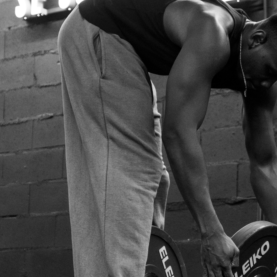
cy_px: 43
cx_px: 137
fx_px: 887
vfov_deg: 17.5
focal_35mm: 98
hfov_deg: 17.7
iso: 2500
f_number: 4.5
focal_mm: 44
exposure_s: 1/200
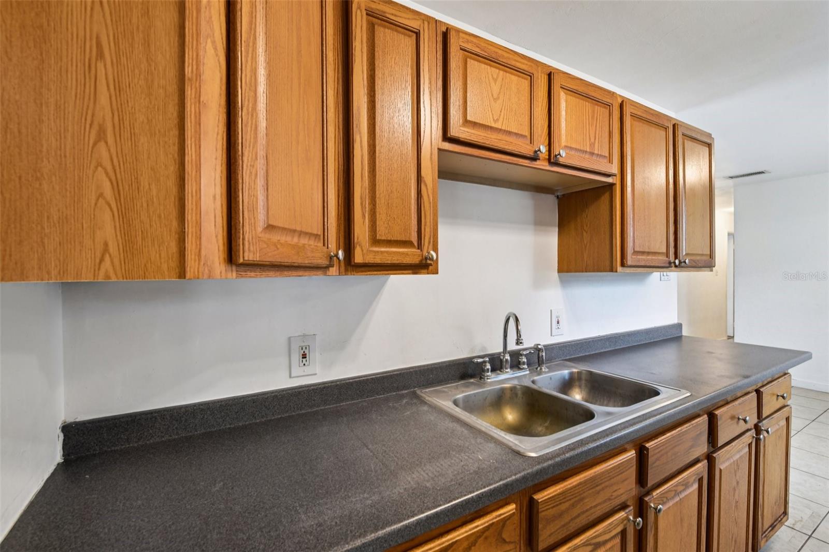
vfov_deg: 77.3
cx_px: 414
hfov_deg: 100.4
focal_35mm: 15
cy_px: 276
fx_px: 345
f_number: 8
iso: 400
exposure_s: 1/8
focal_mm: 15
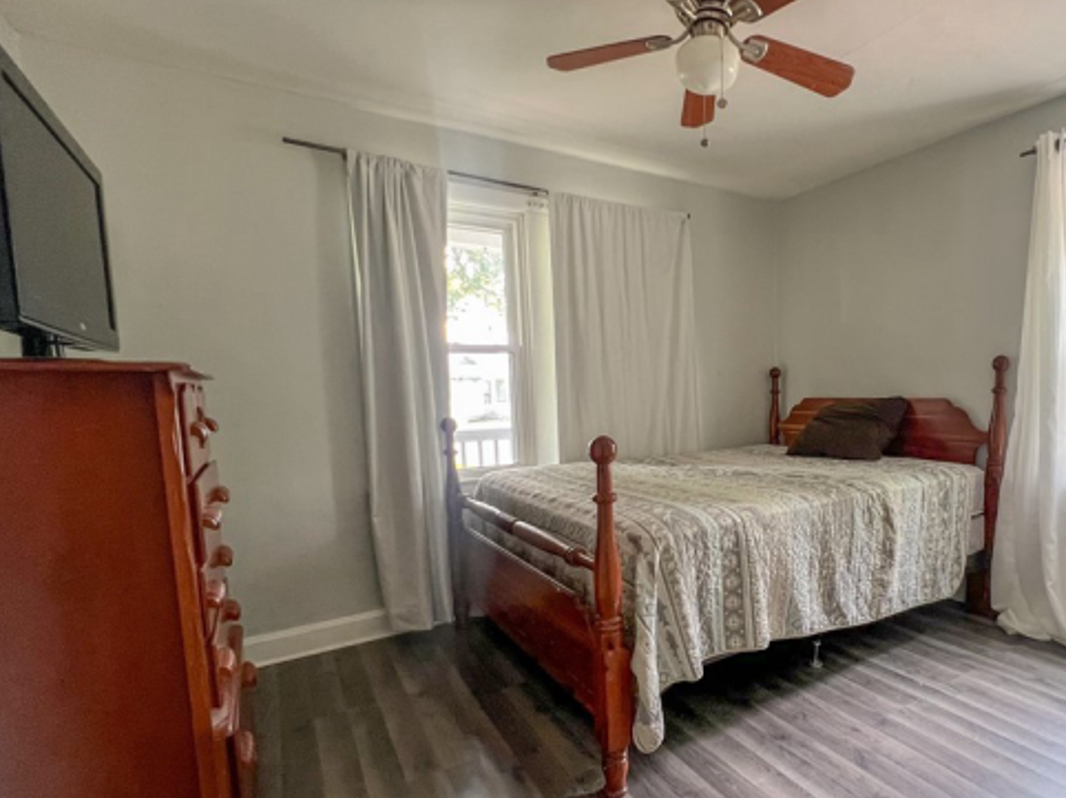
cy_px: 464
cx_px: 689
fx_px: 554
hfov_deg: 85.4
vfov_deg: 71.1
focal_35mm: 18
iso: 320
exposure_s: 1/60
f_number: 1.8
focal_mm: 1.57
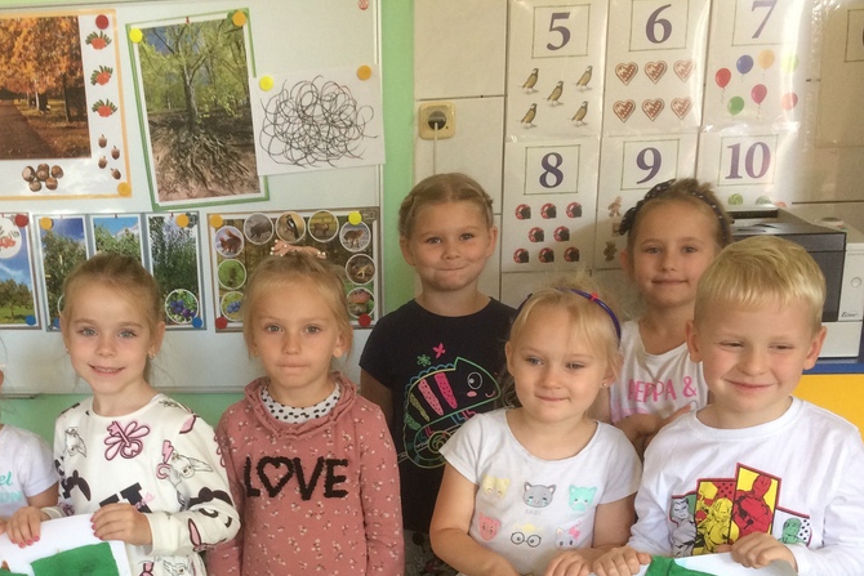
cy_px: 479
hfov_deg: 43.0
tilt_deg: -18.5
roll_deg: +2.1
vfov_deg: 29.1
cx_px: 291
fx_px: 1080
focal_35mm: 45
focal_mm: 4.15
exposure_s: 1/33
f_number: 2.2
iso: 125
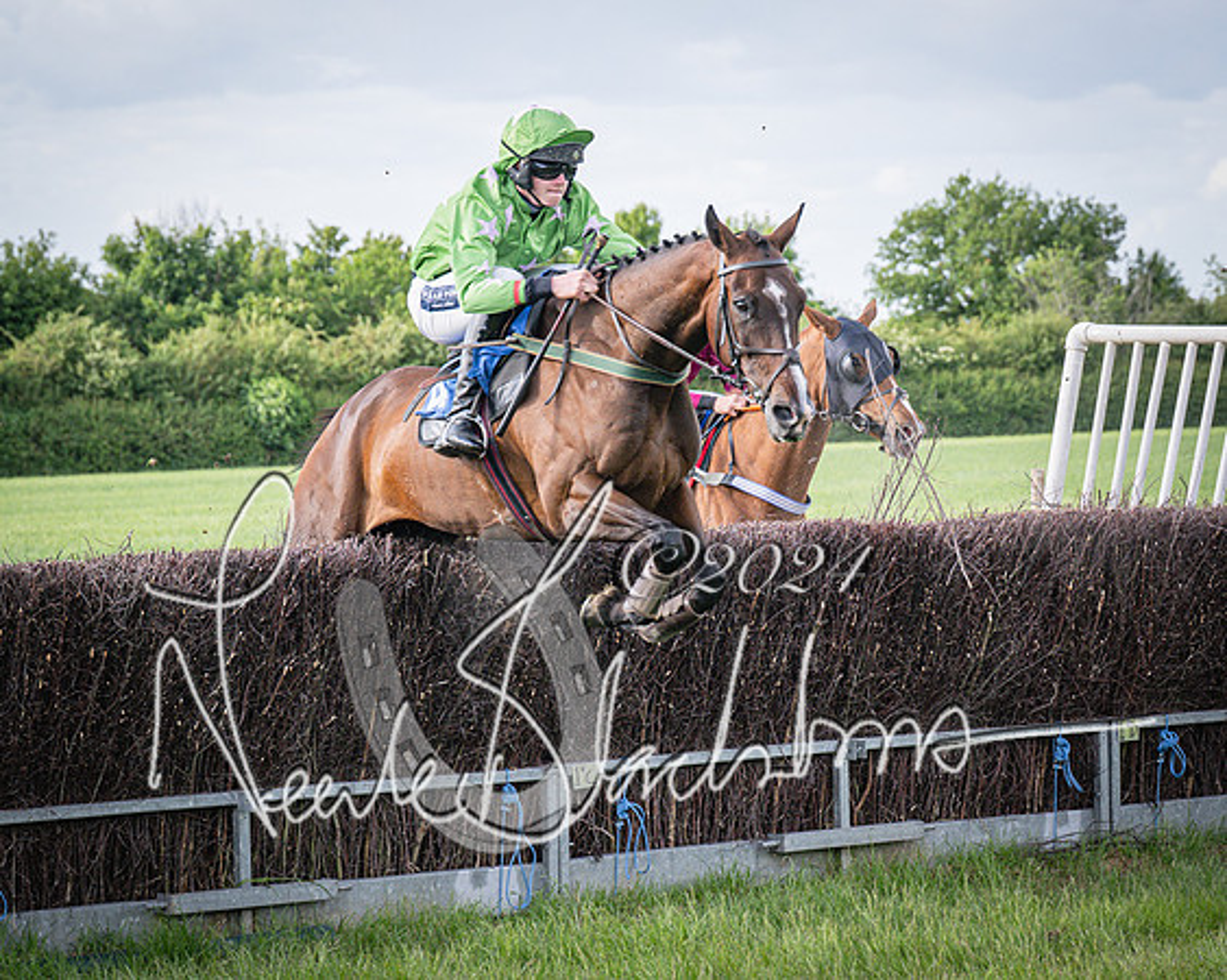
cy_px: 542
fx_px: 5037
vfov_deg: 11.1
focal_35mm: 139
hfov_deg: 13.9
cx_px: 527
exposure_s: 1/1250
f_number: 4
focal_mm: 70
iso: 400
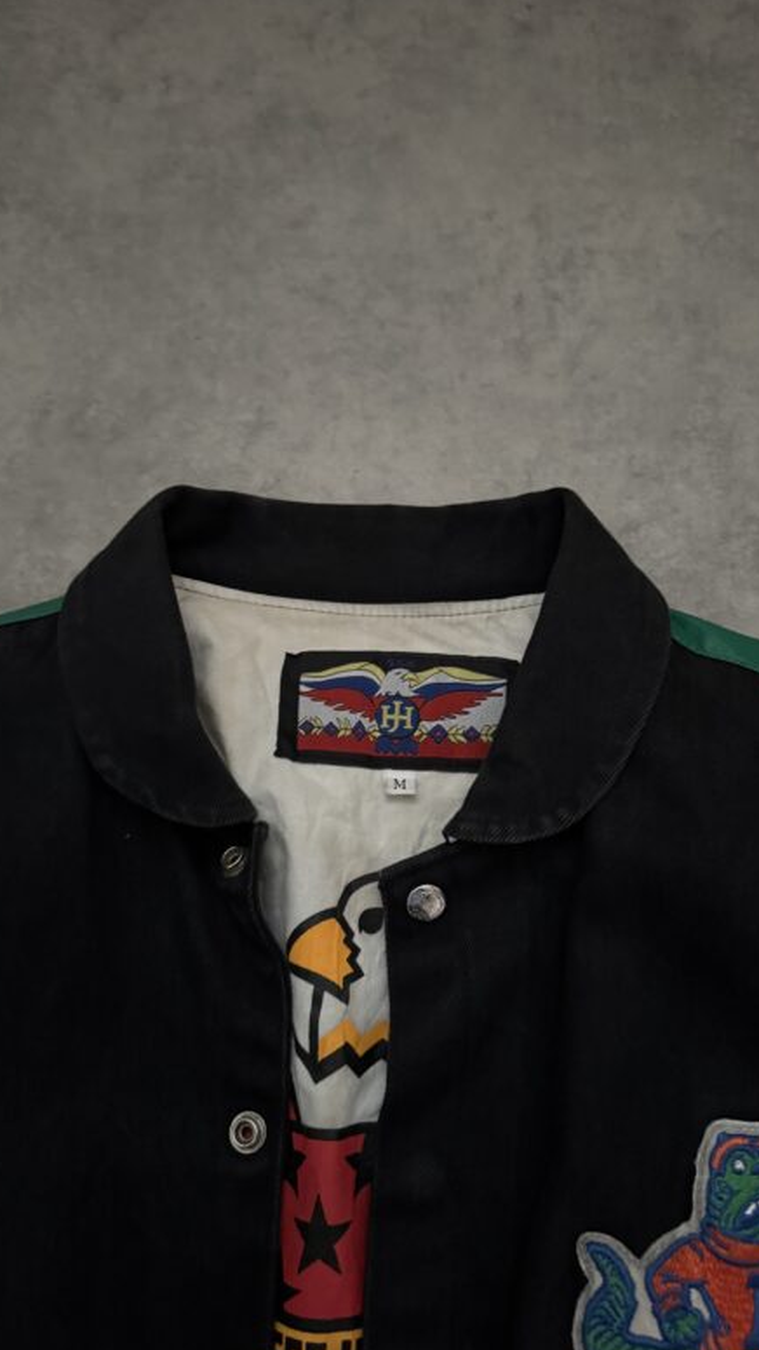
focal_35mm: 27
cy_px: 674
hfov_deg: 42.9
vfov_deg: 69.9
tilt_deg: -74.6
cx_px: 385
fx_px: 966
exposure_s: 1/30
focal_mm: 6.76
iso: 1600
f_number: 1.78
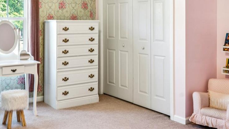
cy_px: 22
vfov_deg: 24.9
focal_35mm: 47
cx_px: 84
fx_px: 285
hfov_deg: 43.3
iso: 400
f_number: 13
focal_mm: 16
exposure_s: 1/5
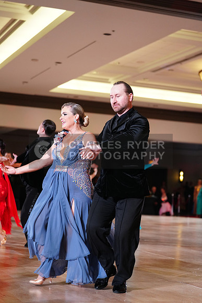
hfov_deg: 19.5
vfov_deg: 28.8
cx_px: 101
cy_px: 152
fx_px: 589
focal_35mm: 70
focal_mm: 70
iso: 2500
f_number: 2.8
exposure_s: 1/400
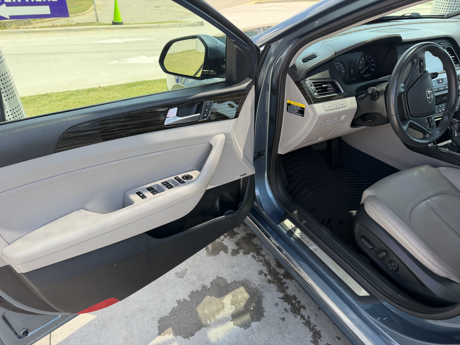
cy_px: 172
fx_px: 319
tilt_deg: -34.8
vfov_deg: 56.8
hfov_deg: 71.6
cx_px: 230
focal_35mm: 24
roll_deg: +1.6
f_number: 1.78
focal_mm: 6.76
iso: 100
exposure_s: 1/805
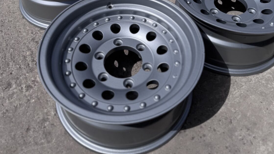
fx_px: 262
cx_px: 137
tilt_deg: -43.1
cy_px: 12
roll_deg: -0.3
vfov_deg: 31.2
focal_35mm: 36
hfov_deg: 55.3
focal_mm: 6.76
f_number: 1.78
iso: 80
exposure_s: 1/12346
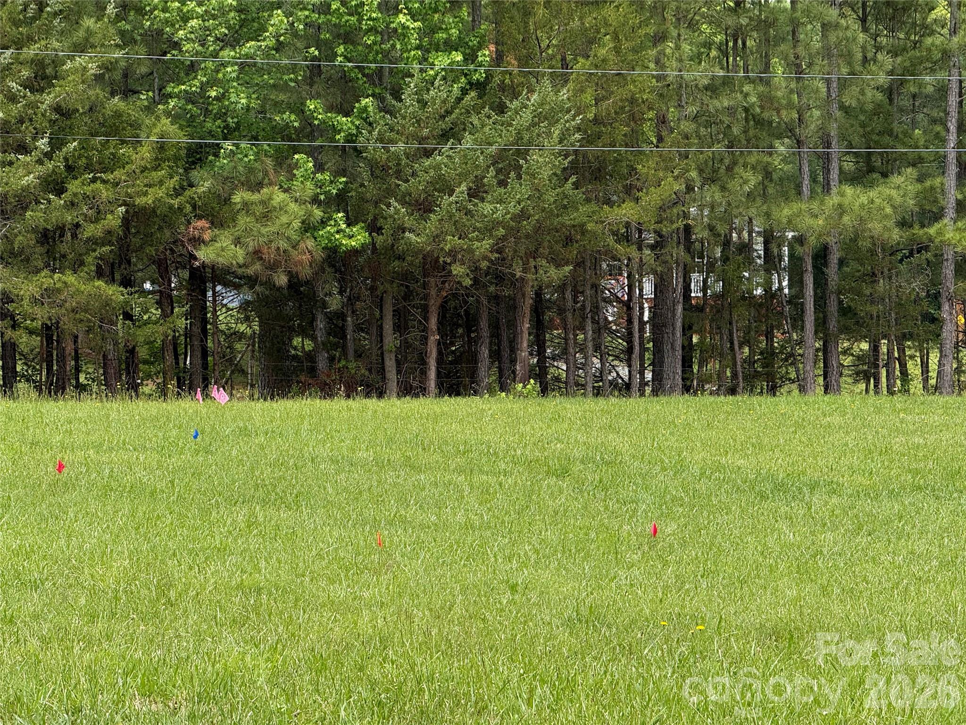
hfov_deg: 16.4
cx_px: 483
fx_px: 3349
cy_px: 362
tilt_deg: -3.5
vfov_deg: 12.3
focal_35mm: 120
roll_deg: +0.8
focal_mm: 15.66
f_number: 2.8
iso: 64
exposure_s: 1/736
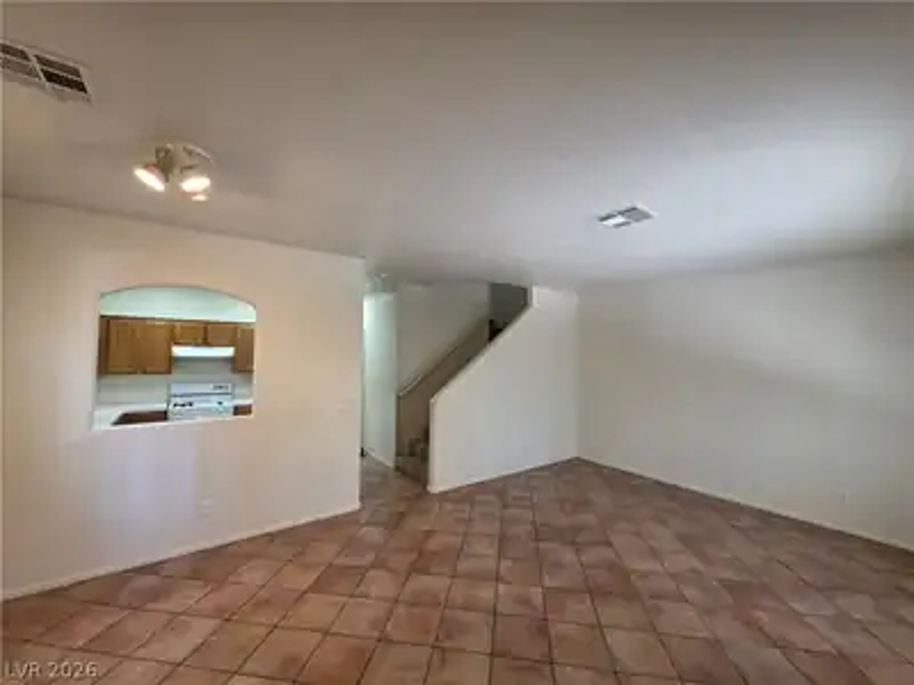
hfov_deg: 106.2
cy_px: 342
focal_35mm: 13
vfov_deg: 89.9
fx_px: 343
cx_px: 457
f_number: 1.9
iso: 200
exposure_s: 1/60
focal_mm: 2.2
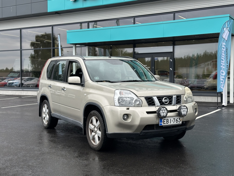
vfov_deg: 30.3
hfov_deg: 39.7
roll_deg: +0.6
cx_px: 117
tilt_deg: +0.1
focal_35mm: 48
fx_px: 324
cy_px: 88
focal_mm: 6.86
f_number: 1.78
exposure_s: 1/797
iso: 64
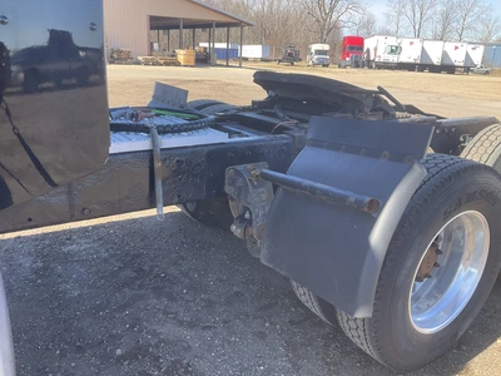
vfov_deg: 48.2
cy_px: 188
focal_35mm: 29
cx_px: 250
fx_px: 420
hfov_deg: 61.7
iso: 25
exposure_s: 1/249
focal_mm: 3
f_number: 1.8
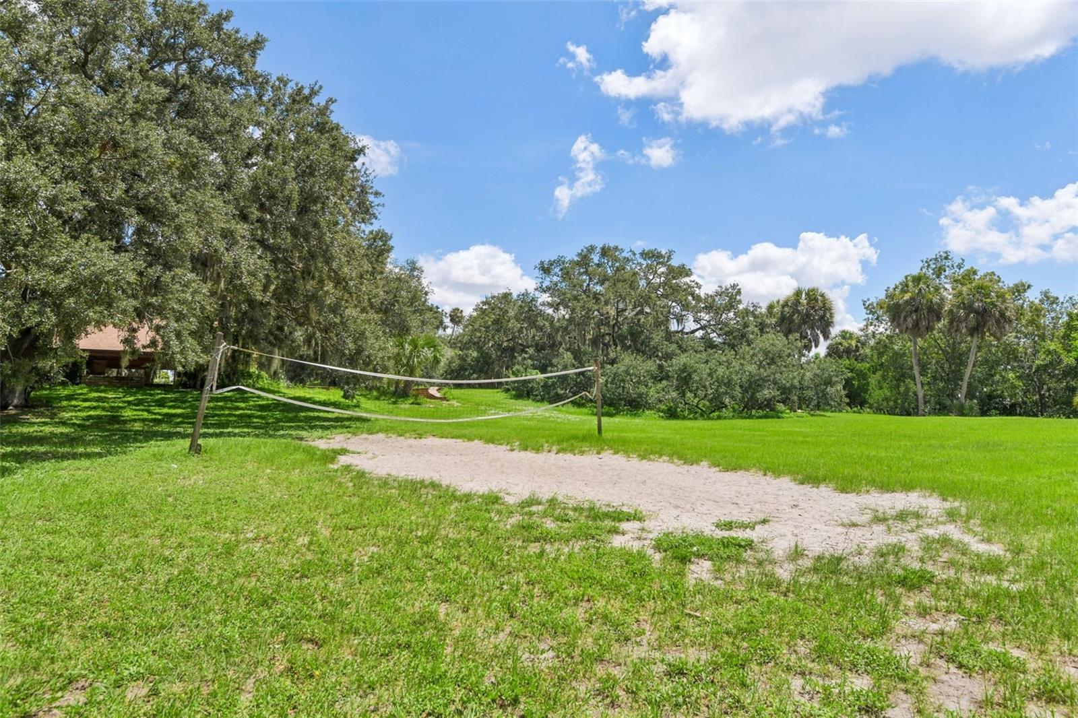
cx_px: 539
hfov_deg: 78.6
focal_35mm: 22
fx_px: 659
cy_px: 359
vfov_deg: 57.2
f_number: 8
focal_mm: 22
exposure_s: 1/1600
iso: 400
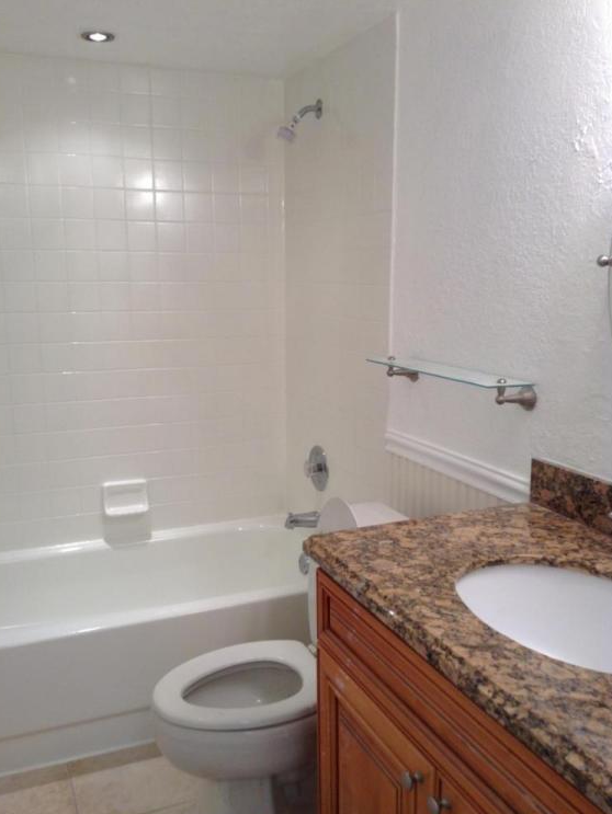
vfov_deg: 53.9
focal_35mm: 34
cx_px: 302
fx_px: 801
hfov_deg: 41.8
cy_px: 419
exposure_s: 1/30
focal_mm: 3.3
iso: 32
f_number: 2.4
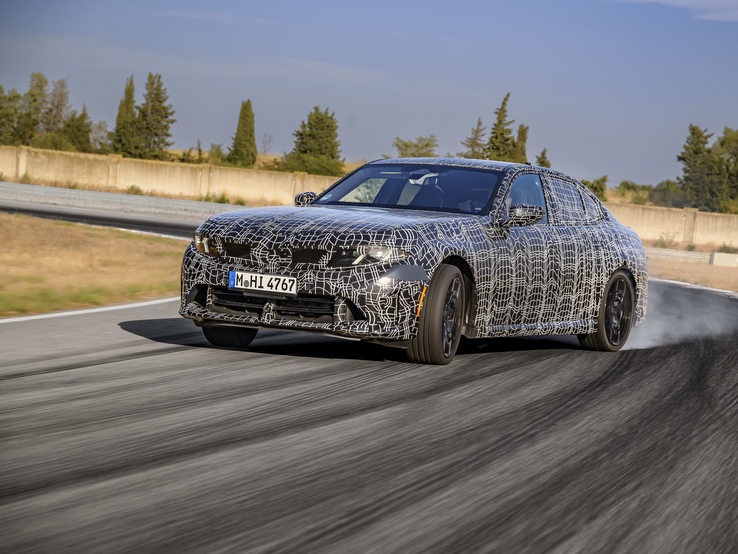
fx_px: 1642
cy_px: 278
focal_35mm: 77
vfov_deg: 19.1
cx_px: 415
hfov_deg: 25.3
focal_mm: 71
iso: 100
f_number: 5.6
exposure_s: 1/125
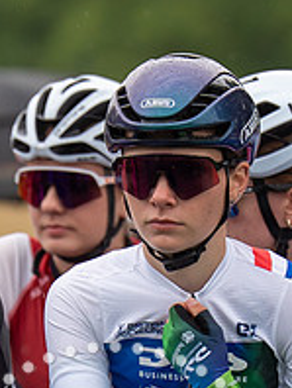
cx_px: 193
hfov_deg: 1.3
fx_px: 12895
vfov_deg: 1.7
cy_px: 404
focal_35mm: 1149
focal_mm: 188
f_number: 3.5
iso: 400
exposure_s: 1/640
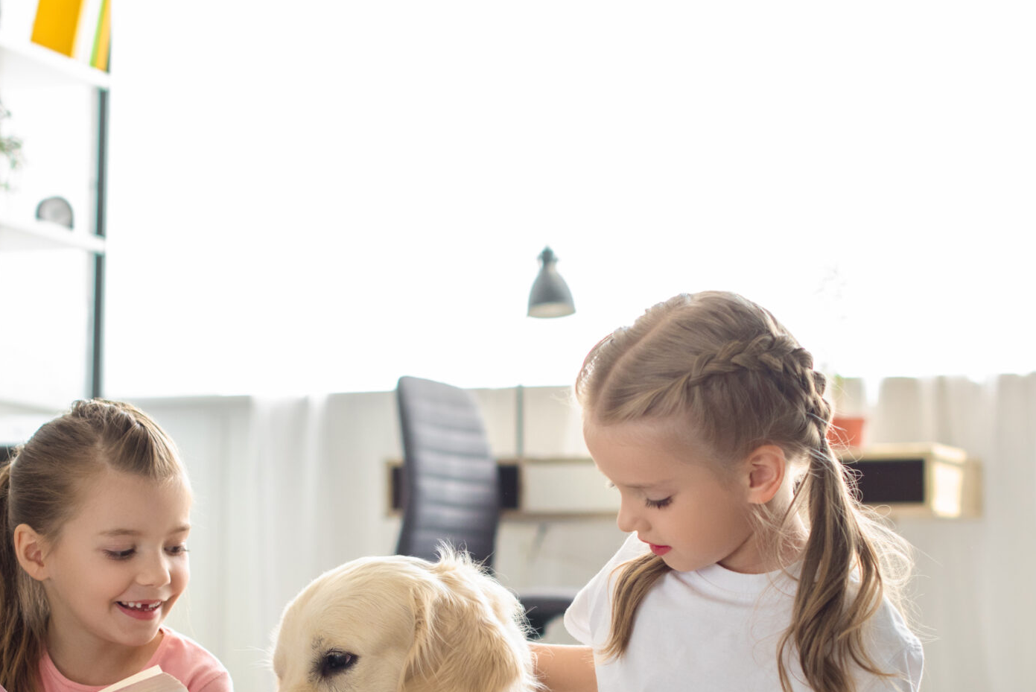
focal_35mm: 92
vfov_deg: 14.7
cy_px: 610
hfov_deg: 22.1
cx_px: 514
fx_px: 2649
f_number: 3.2
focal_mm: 50
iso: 800
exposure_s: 1/320
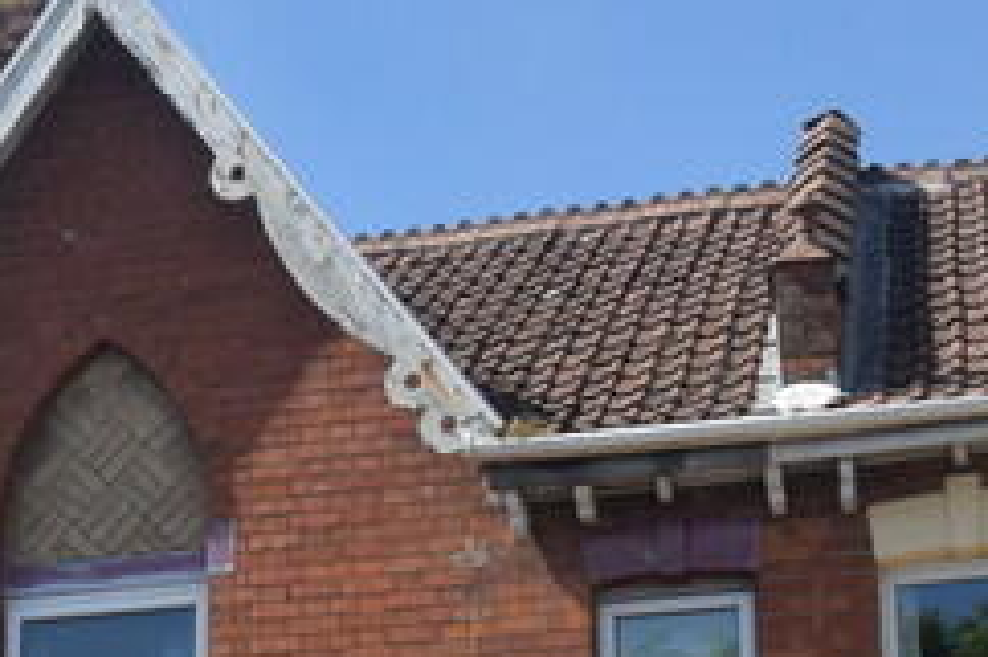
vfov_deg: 12.2
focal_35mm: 108
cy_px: 900
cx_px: 122
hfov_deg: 18.6
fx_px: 2965
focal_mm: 17
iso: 200
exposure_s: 1/400
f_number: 10
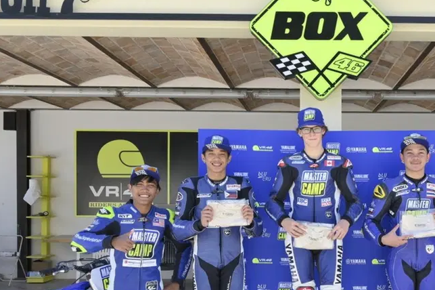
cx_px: 327
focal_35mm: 57
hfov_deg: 34.4
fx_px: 688
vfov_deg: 23.6
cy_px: 210
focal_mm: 30.5
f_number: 10
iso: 400
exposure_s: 1/250
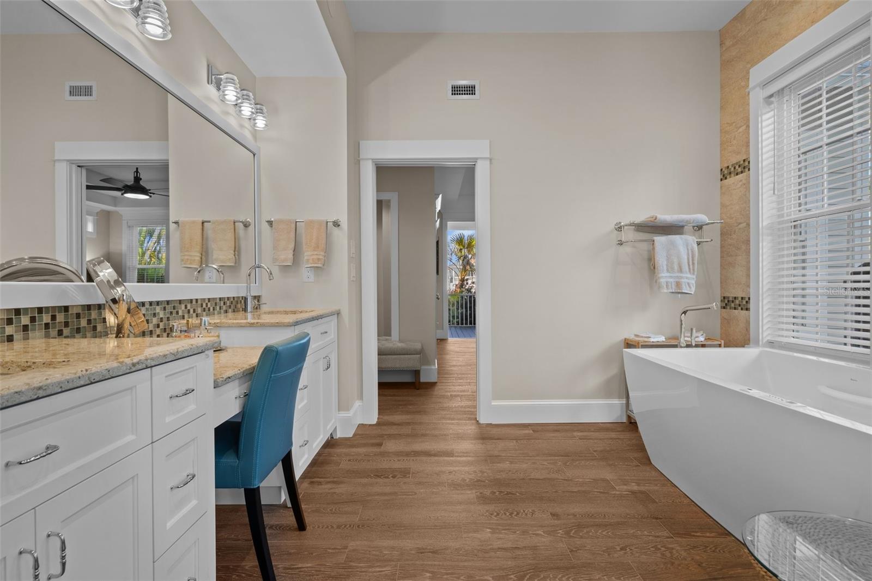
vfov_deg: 70.4
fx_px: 412
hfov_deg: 93.3
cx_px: 436
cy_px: 290
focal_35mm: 17
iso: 250
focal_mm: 17
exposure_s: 1/4
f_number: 9
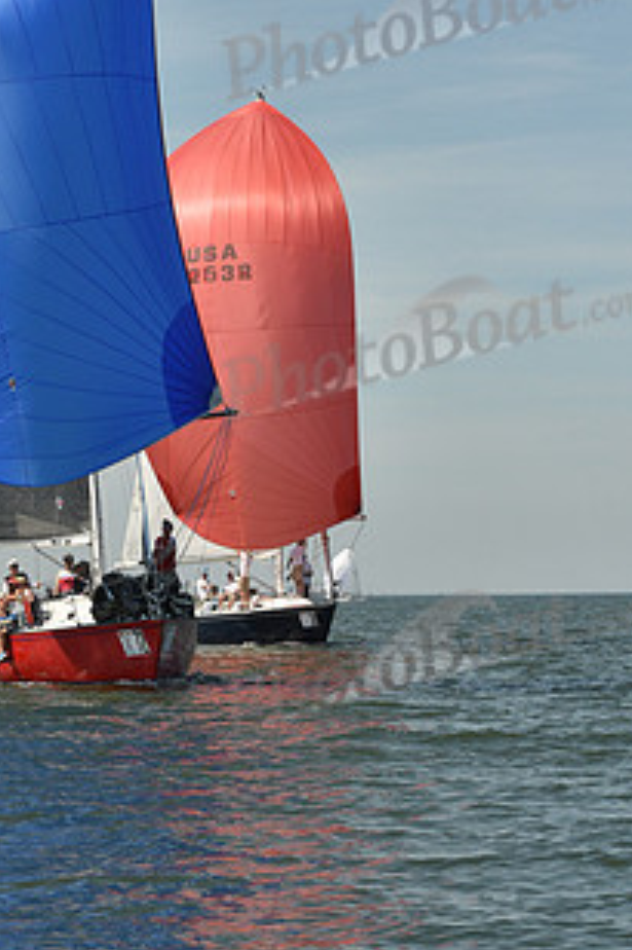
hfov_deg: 10.3
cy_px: 225
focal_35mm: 132
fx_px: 3480
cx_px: 63
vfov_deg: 15.5
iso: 320
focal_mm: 70
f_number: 10
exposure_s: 1/1000
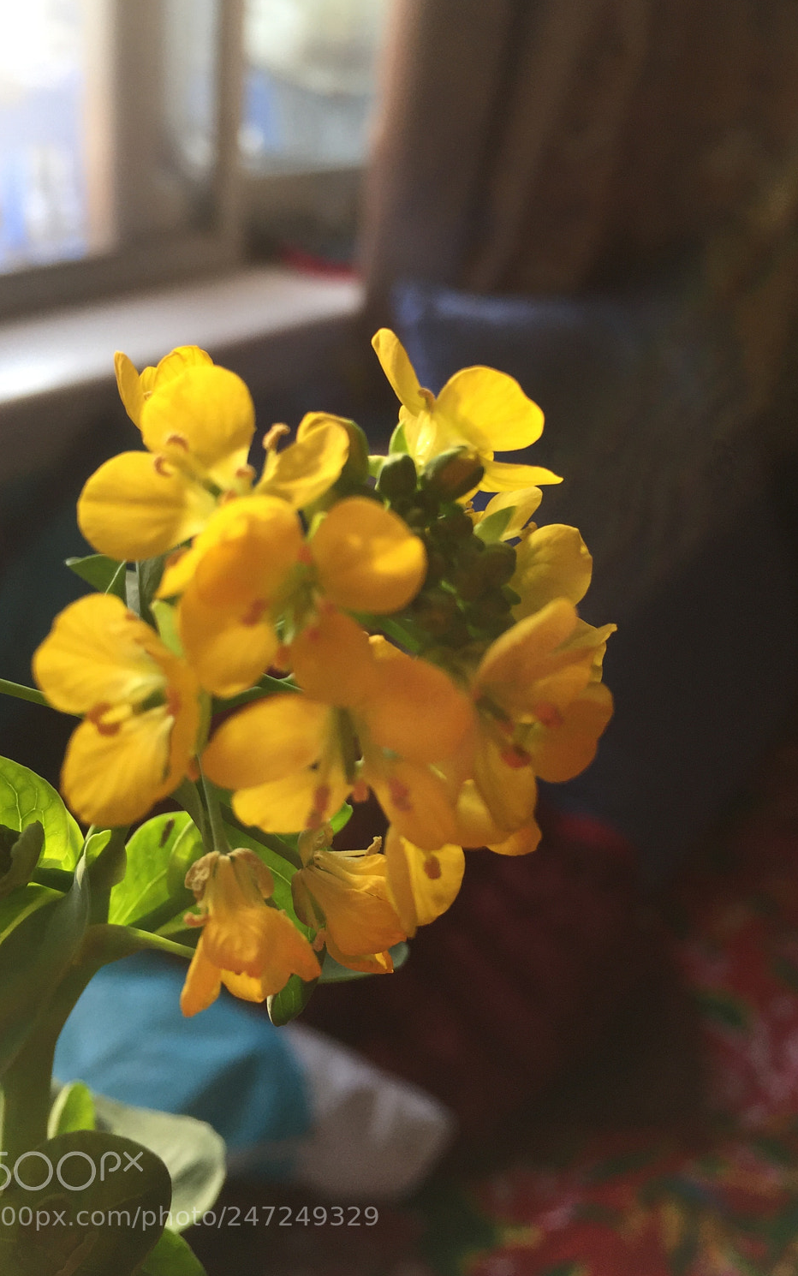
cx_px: 444
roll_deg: -6.5
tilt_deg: -26.6
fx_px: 1148
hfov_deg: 38.3
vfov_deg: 58.1
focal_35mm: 33
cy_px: 599
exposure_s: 1/100
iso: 50
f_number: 2.2
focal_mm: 4.15
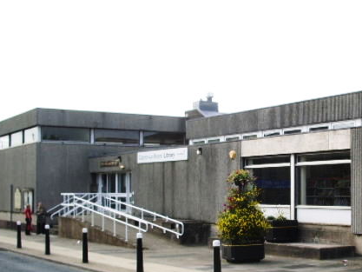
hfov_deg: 30.9
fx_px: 649
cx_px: 251
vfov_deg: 23.6
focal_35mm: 62
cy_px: 174
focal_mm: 5.8
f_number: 4.3
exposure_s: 1/100
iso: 50
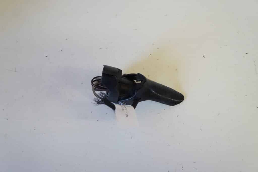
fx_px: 237
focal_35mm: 33
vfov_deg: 40.0
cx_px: 129
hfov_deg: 57.2
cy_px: 86
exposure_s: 1/60
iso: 2500
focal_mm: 22
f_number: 5
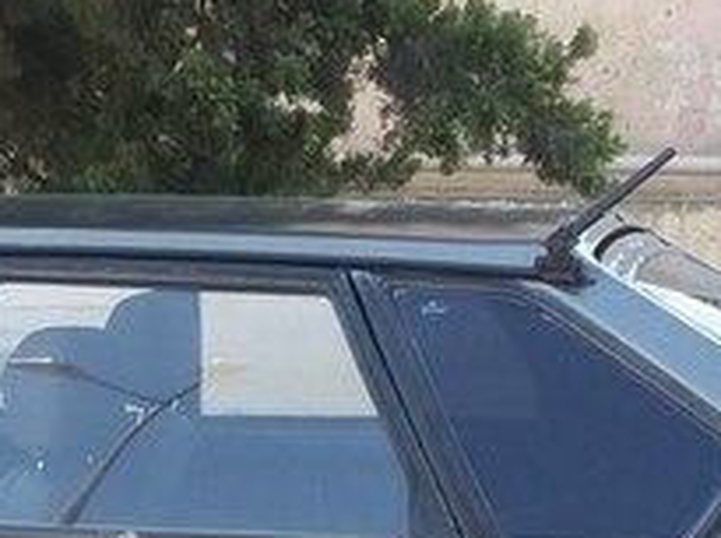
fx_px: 2079
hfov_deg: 19.1
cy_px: 670
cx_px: 0
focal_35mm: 100
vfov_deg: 14.2
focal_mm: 3.3
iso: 50
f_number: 2.2
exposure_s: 1/173
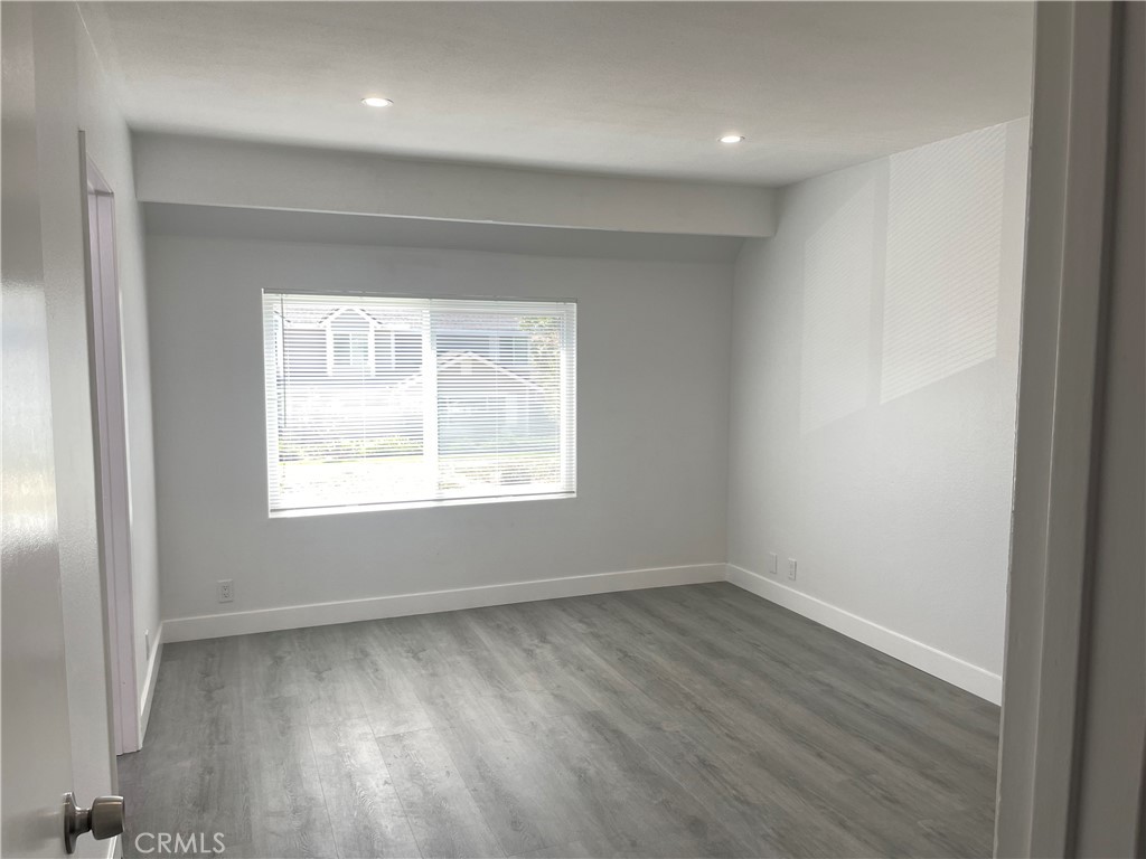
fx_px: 861
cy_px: 430
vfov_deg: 53.1
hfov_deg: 67.3
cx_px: 573
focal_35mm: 26
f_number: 1.6
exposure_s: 1/120
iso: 64
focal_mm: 4.2
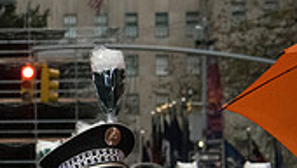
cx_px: -182
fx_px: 1127
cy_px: 197
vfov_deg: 8.4
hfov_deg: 13.9
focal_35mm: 143
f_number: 4
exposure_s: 1/2500
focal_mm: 40
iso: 10000
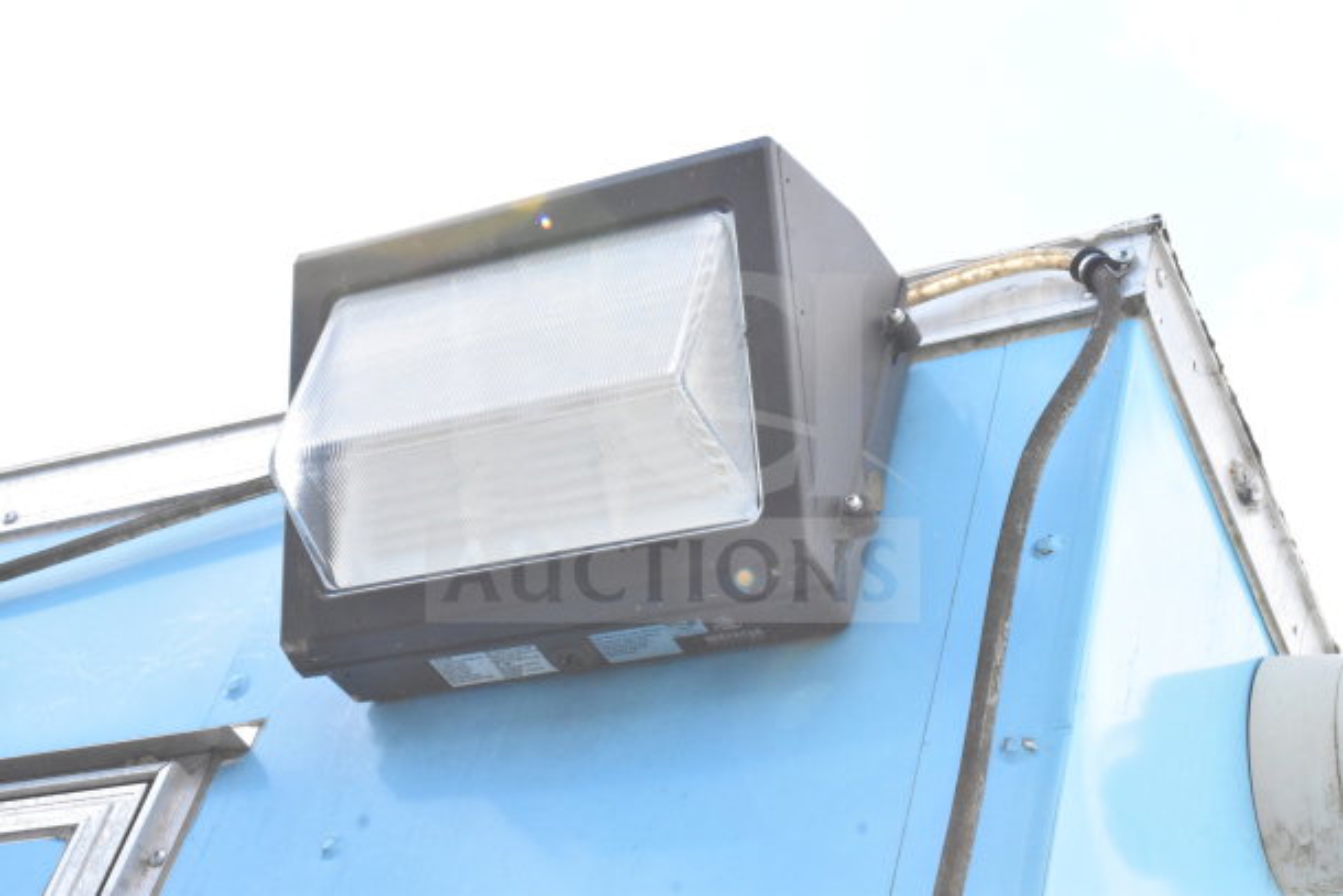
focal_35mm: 68
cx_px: 672
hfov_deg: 29.9
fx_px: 2519
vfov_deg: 20.2
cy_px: 448
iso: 6400
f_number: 18
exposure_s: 1/1250
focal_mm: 45
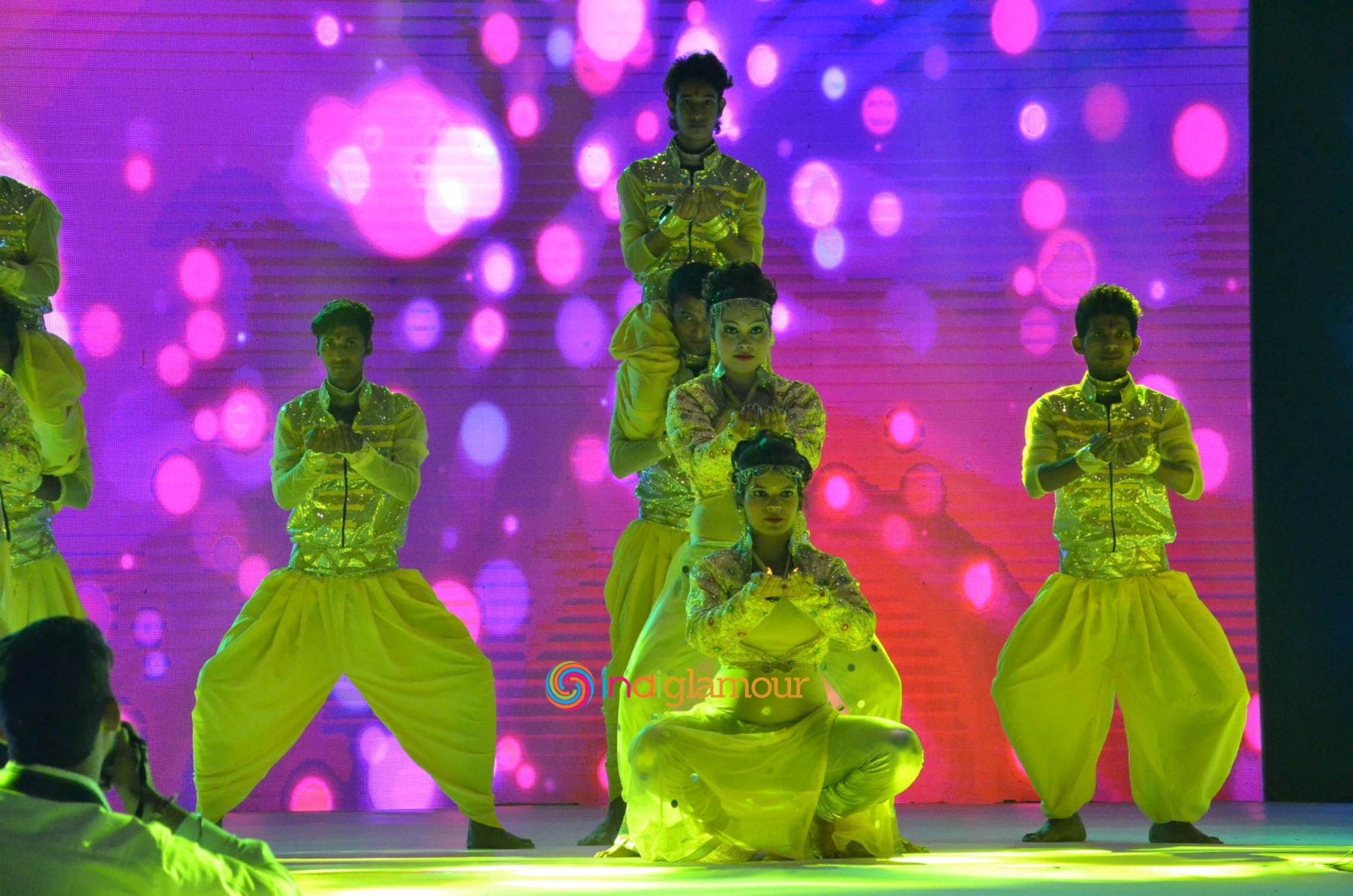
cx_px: 676
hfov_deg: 17.1
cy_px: 448
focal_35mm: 120
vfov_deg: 11.4
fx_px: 4501
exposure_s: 1/125
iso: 5000
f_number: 5.6
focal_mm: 80
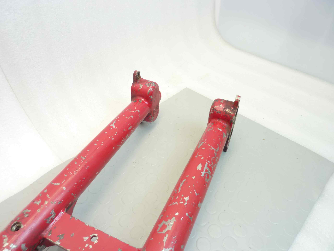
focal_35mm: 25
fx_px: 241
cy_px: 126
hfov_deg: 69.4
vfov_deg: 54.9
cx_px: 167
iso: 80
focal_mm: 4.1
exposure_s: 1/13
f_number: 3.3
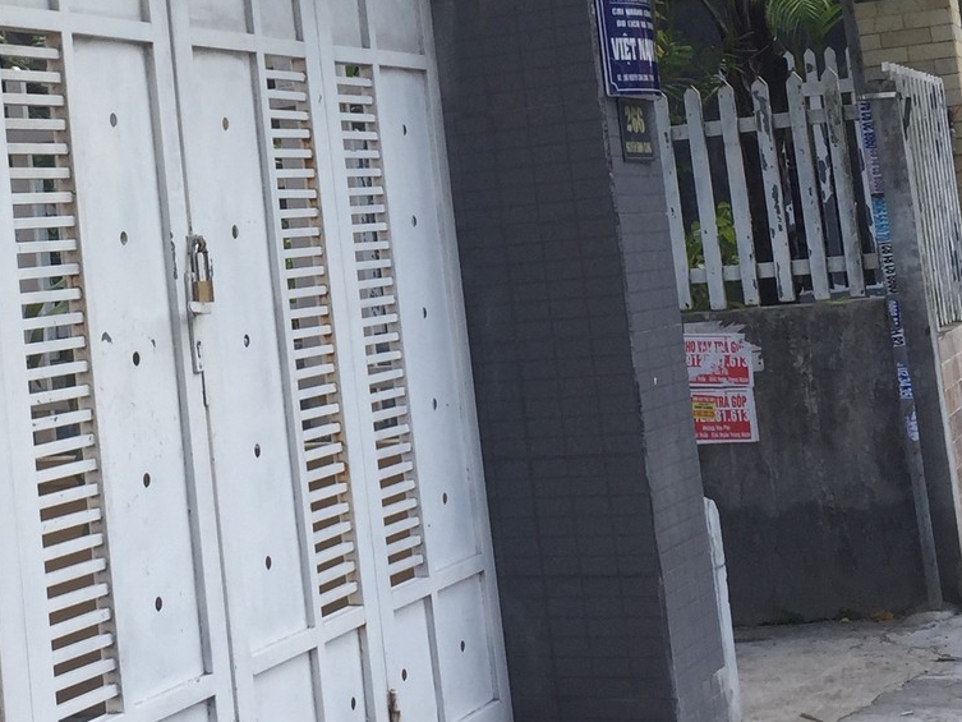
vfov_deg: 18.8
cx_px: 118
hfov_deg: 24.7
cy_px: 52
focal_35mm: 77
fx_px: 2140
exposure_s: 1/659
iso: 32
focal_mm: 4.15
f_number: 2.2
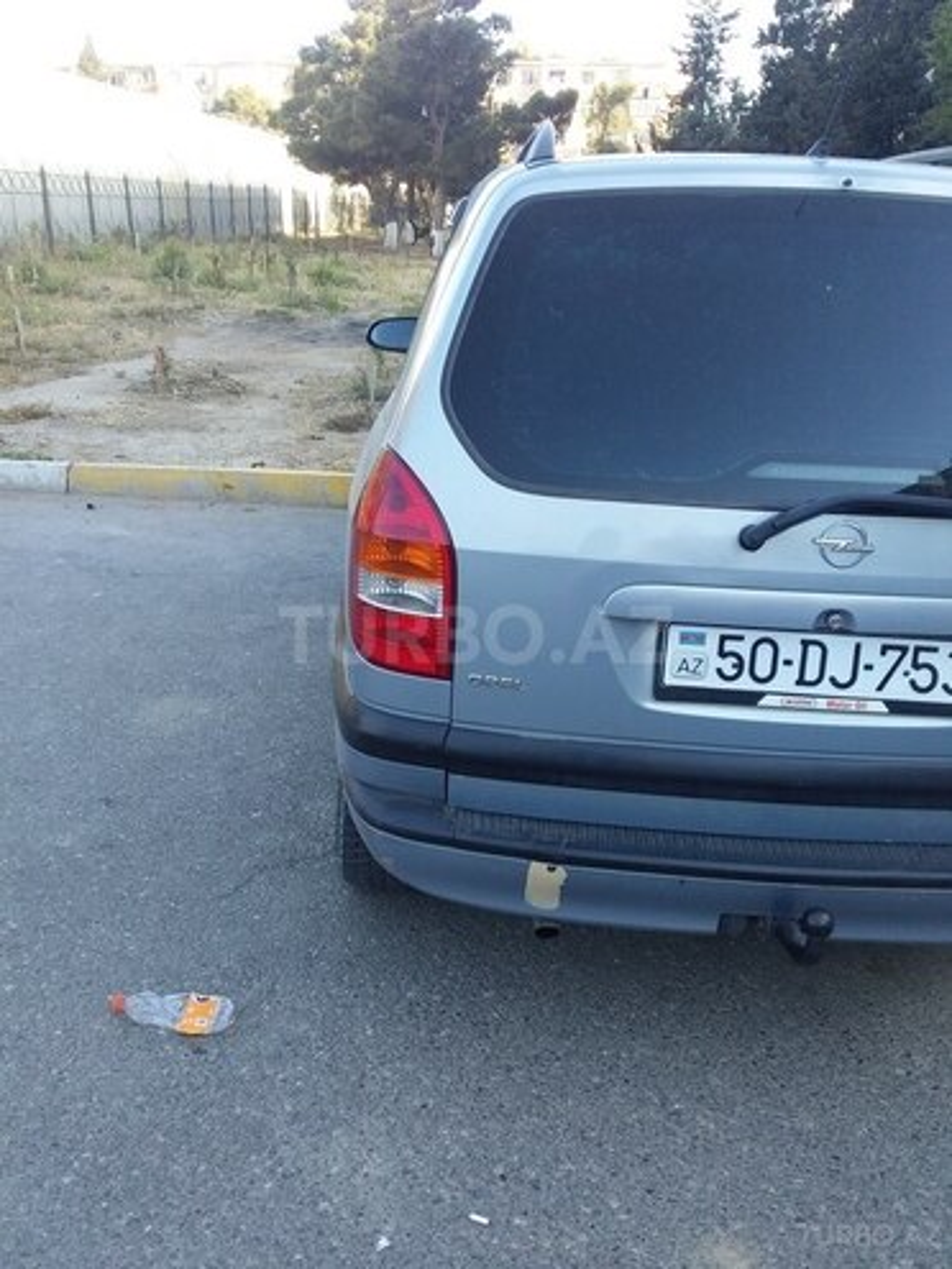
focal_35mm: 31
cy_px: 634
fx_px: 1137
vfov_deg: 58.4
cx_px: 476
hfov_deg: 45.4
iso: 40
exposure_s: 1/177
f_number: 2.2
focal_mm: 3.3
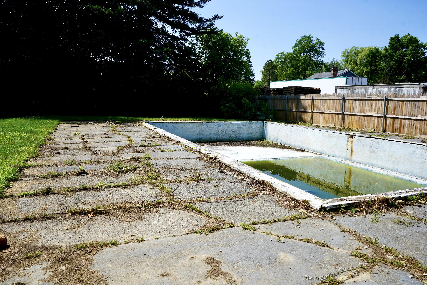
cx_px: 214
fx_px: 332
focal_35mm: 28
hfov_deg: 65.5
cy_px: 142
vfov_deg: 46.4
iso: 100
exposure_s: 1/160
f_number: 10
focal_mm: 28
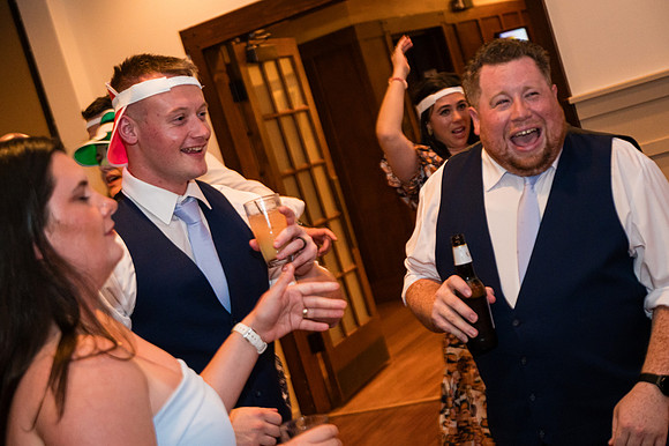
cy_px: 223
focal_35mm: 62
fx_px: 1147
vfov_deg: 22.0
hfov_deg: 32.5
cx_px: 334
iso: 4000
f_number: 4
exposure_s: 1/60
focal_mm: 58
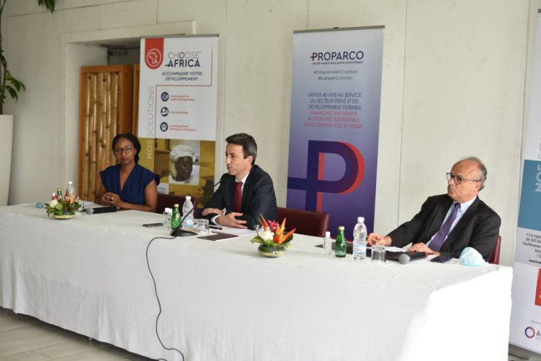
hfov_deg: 39.6
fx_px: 751
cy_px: 180
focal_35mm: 50
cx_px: 270
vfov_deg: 27.0
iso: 100
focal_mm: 50
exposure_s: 1/80
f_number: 2.5
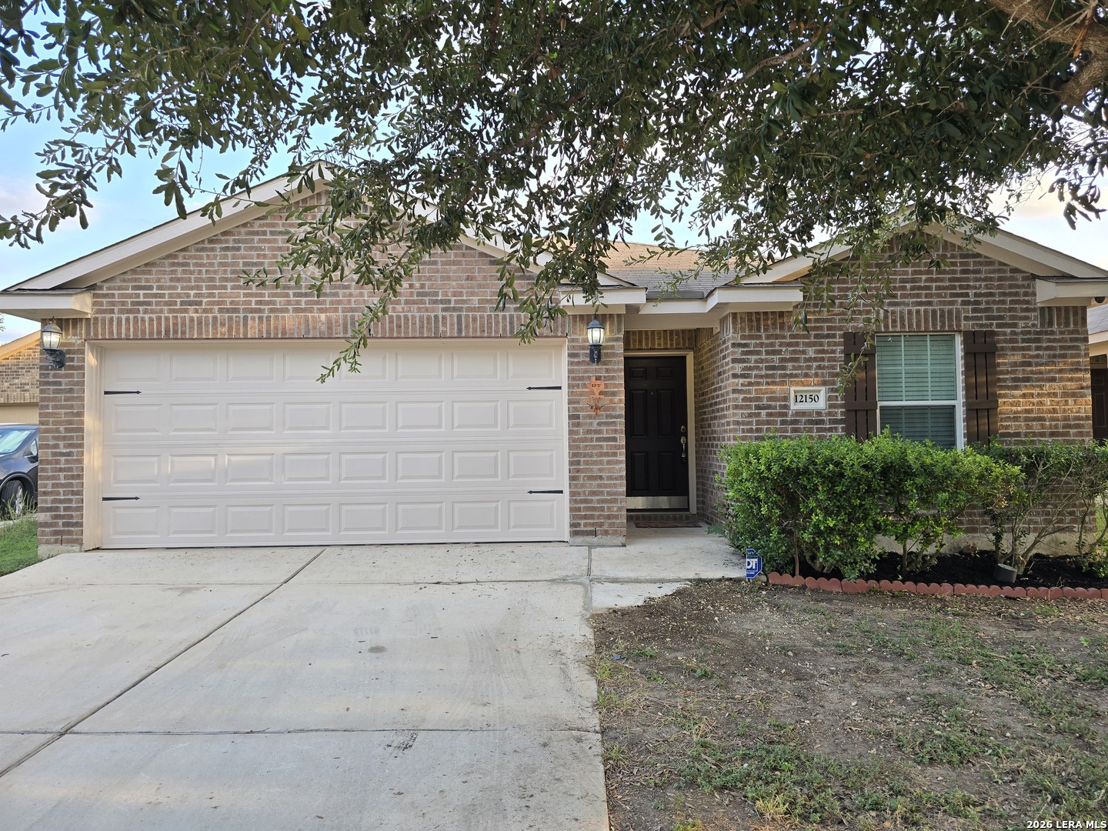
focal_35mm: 23
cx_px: 554
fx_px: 736
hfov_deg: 73.9
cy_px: 416
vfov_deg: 58.9
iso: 25
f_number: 1.7
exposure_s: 1/120
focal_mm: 6.3
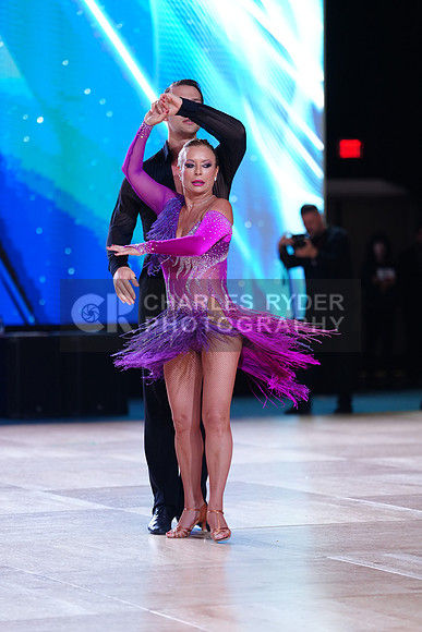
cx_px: 211
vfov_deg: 15.1
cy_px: 316
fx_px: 2390
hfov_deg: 10.1
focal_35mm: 136
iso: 1250
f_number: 2.8
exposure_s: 1/500
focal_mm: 136
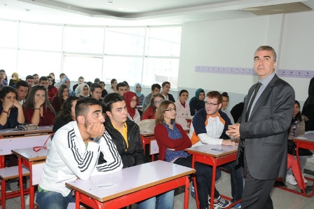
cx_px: 157
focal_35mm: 33
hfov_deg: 57.3
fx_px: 288
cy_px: 104
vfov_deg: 39.9
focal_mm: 22
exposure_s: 1/60
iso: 500
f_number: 6.3
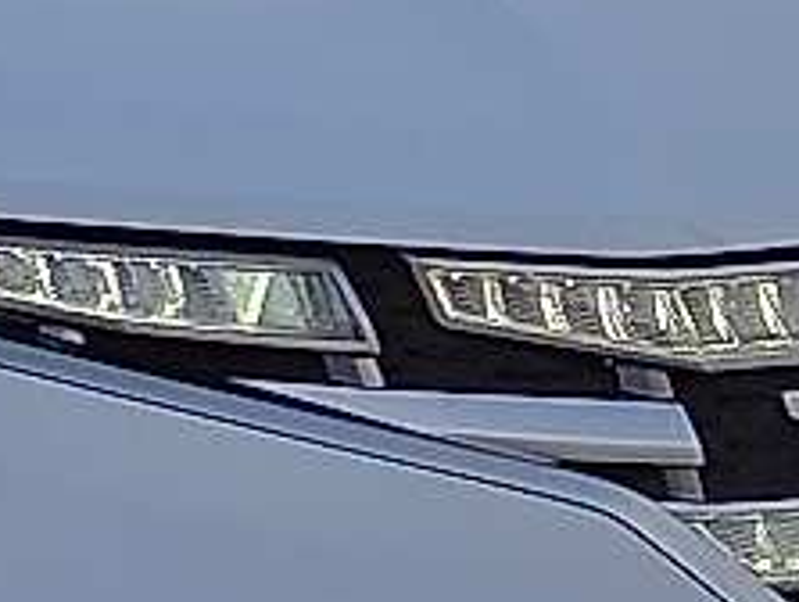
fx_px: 5132
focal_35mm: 222
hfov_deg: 8.4
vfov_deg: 6.7
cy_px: 272
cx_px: -853
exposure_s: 1/3333
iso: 25
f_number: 1.8
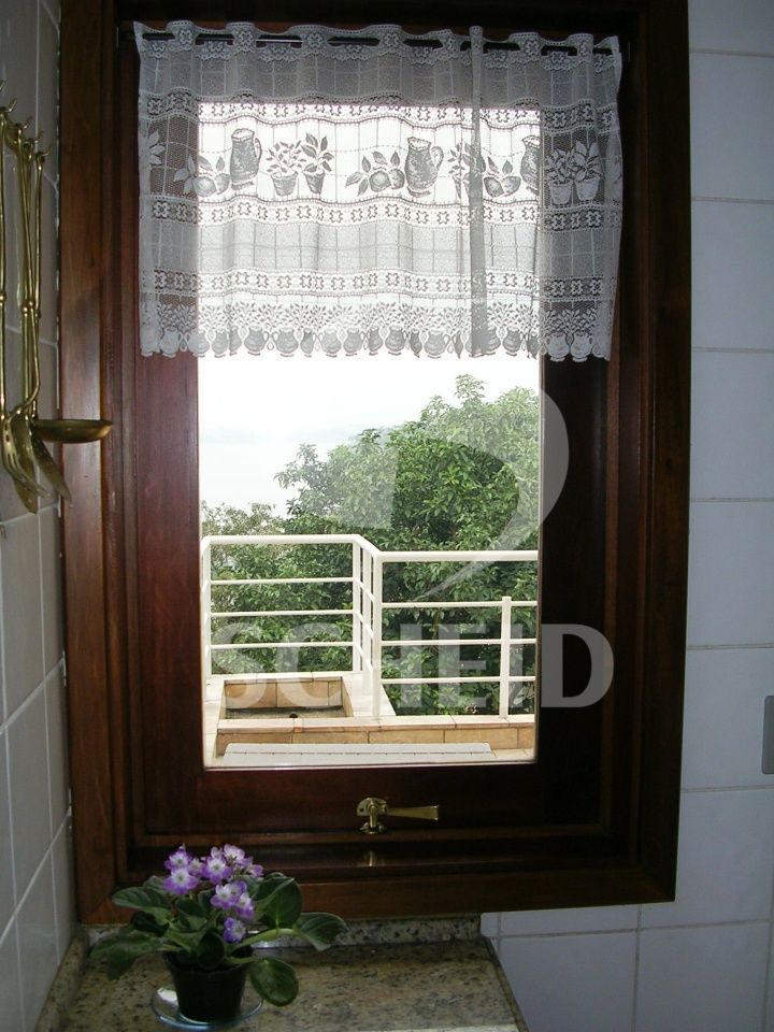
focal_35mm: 38
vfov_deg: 49.0
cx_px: 387
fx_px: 1133
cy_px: 516
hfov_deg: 37.7
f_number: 2.8
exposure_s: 1/266
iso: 50
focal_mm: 5.8
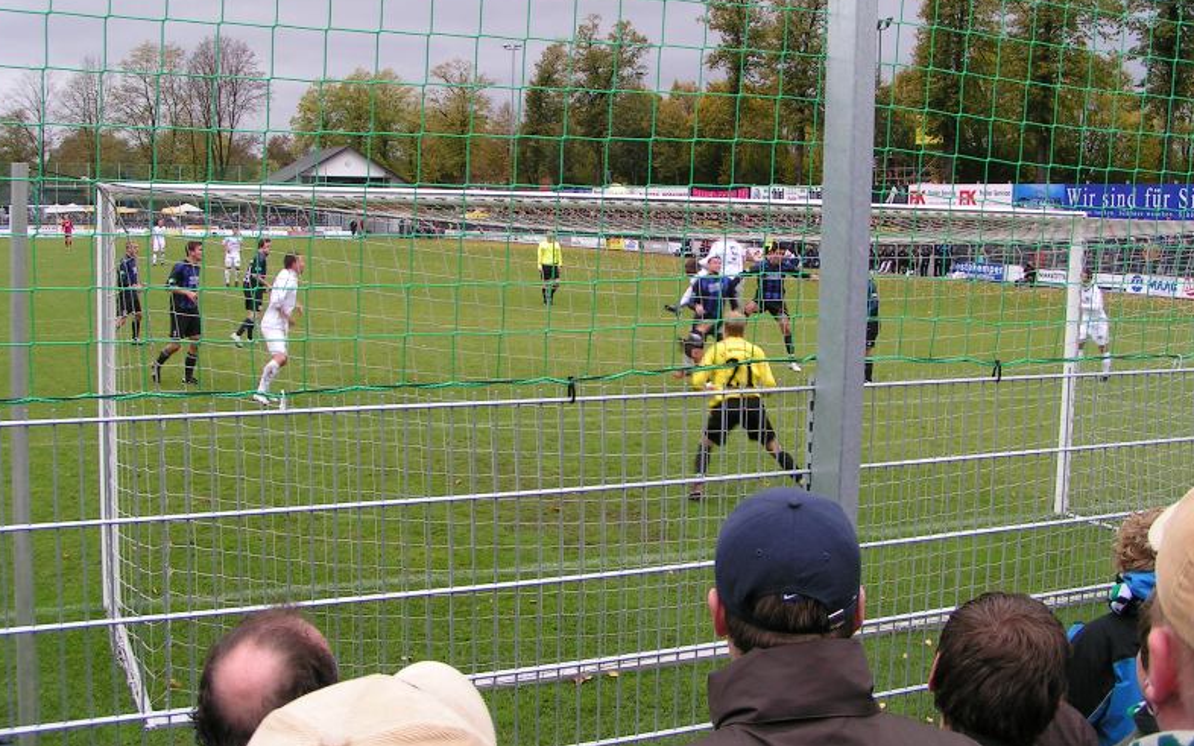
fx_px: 1334
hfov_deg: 48.2
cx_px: 588
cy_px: 311
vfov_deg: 31.2
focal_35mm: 41
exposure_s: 1/60
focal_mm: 5.8
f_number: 5.6
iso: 50
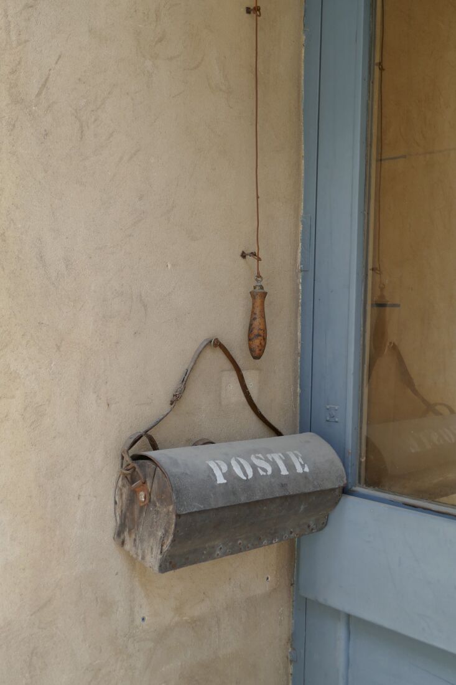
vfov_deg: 51.9
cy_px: 342
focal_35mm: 37
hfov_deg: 35.9
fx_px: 703
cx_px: 228
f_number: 3.6
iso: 125
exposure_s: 1/100
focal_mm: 13.6
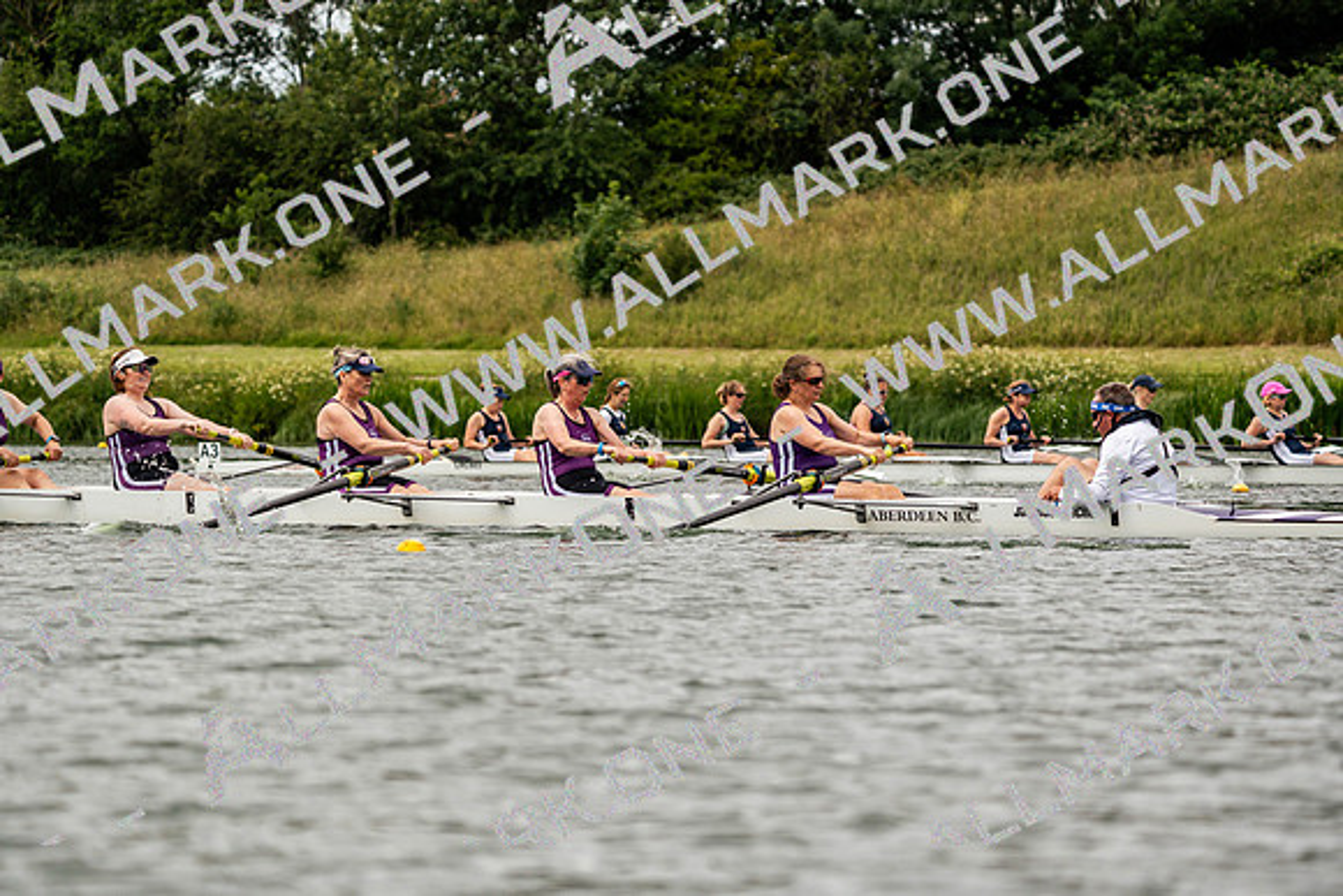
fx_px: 7463
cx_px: 672
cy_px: 448
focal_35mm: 200
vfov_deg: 6.9
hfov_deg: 10.3
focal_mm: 200
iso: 250
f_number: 6.3
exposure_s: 1/2000
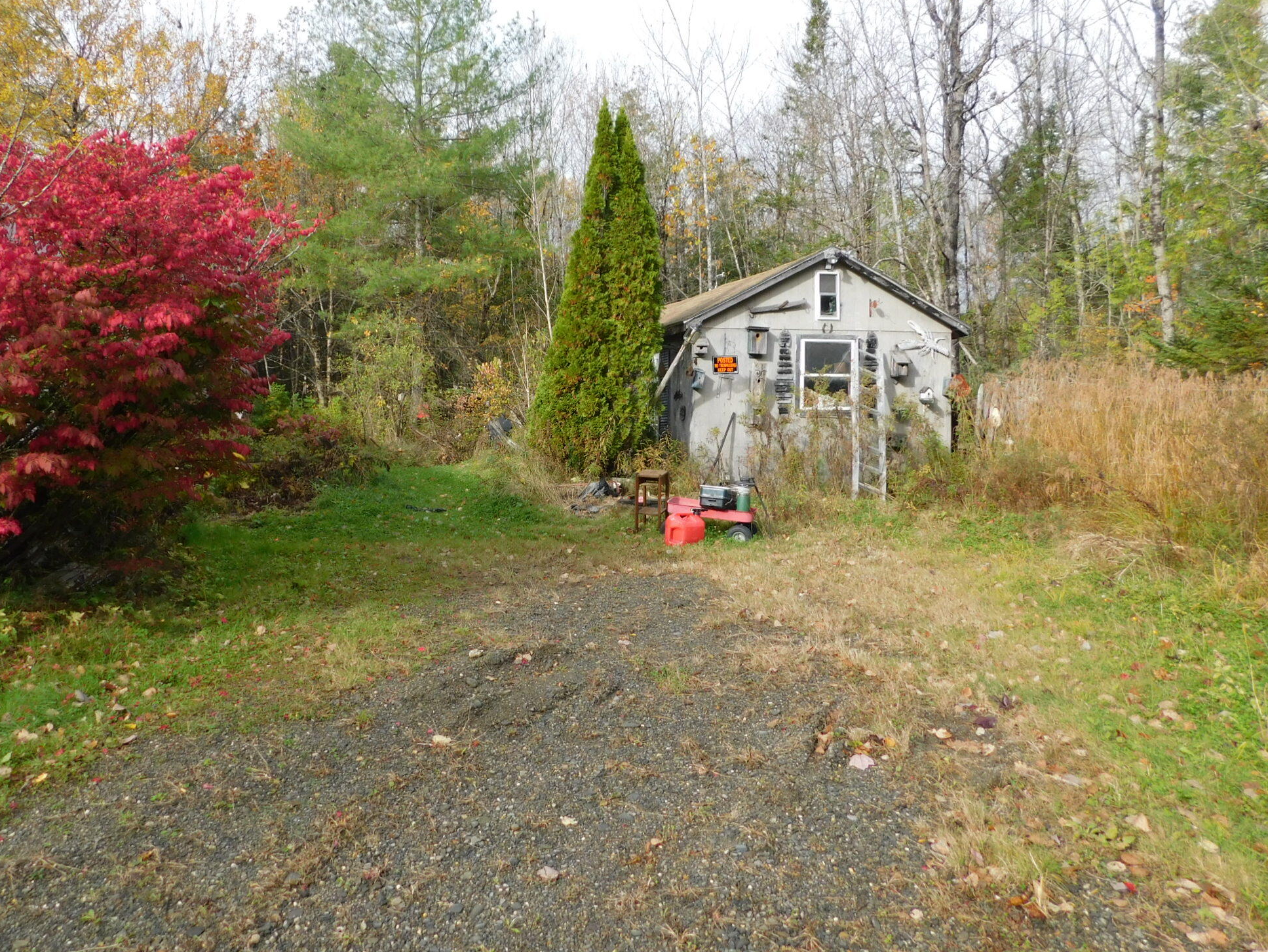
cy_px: 435
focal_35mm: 27
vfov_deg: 51.3
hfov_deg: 64.9
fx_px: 989
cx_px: 528
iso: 125
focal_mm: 4
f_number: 3
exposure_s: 1/640
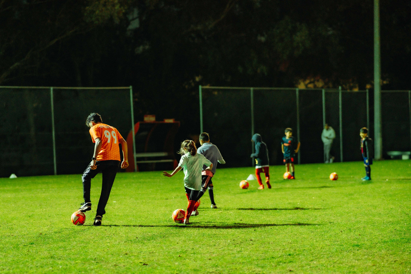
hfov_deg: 20.2
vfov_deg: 13.6
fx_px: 1153
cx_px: 167
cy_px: 163
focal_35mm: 101
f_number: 1.8
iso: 2000
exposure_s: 1/250
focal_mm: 85
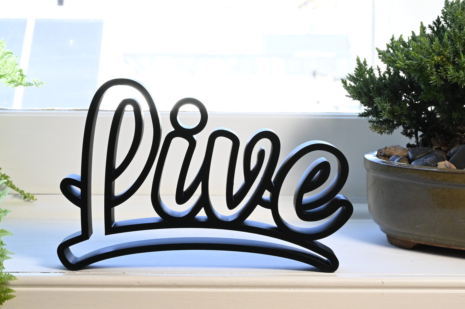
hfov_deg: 22.9
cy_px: 179
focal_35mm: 89
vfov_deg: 15.3
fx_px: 1149
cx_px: 210
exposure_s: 1/125
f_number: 18
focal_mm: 70
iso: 4000
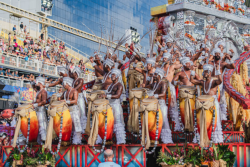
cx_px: 125
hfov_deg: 23.9
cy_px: 84
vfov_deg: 16.1
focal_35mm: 85
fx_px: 590
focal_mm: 85
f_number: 5.6
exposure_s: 1/1600
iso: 400
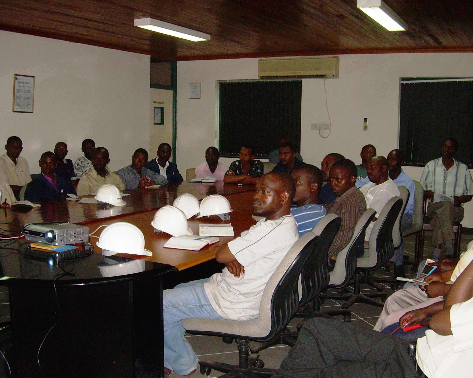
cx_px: 230
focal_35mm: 40
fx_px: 560
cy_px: 189
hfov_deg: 45.8
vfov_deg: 37.3
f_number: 2.8
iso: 200
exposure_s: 1/60
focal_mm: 6.3
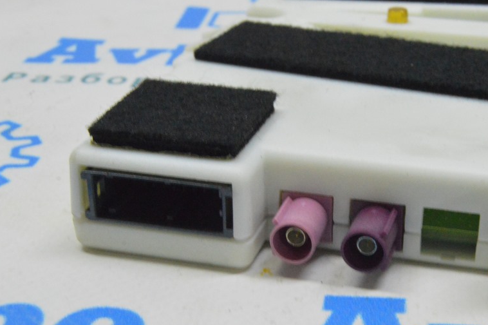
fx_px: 1043
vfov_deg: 17.7
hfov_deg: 26.2
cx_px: 327
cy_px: 209
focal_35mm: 77
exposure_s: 1/25
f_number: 20
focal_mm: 38
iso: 6400
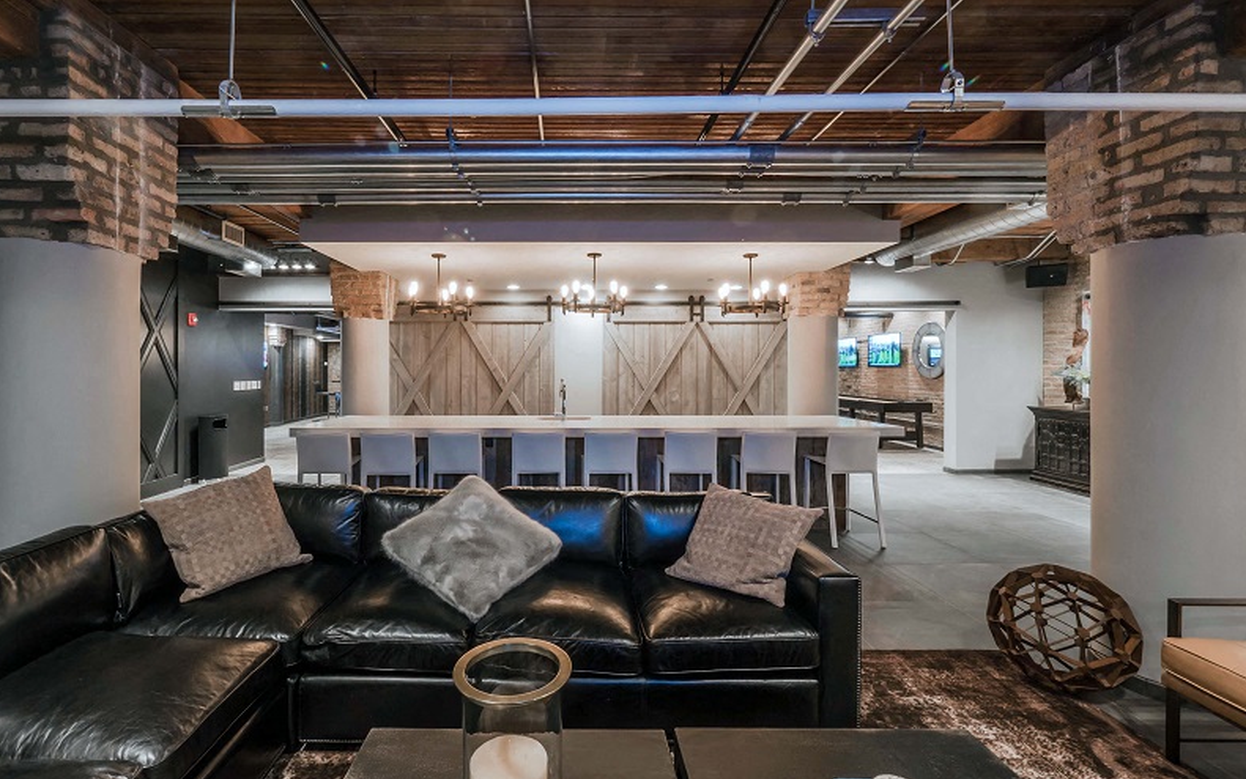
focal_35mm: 15
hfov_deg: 101.4
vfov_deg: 74.8
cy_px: 395
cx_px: 619
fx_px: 510
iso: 200
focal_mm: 7
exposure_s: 3.2
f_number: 9
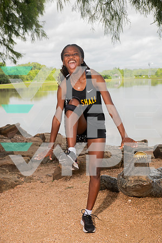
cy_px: 122
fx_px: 351
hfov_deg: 26.0
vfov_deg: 38.2
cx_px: 81
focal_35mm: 52
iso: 320
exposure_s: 1/400
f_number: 7.1
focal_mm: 52
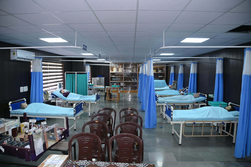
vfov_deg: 38.8
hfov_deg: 55.8
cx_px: 126
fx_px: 237
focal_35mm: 34
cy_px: 84
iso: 800
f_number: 4
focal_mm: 34
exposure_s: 1/125
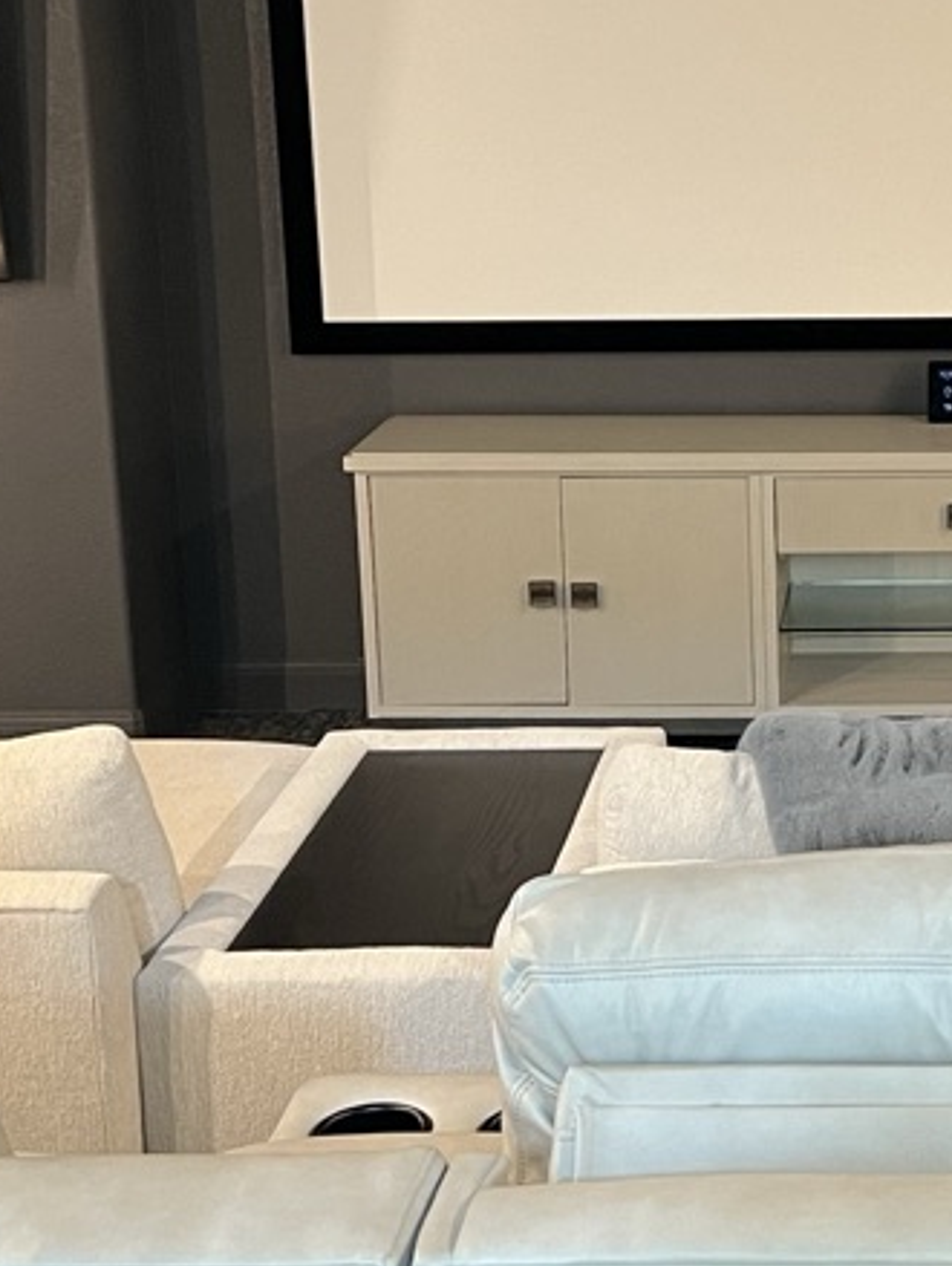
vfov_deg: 27.3
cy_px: 534
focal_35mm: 71
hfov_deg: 20.1
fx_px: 2600
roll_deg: -0.2
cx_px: 949
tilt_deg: -12.9
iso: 320
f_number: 1.5
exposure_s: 1/60
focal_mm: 5.7
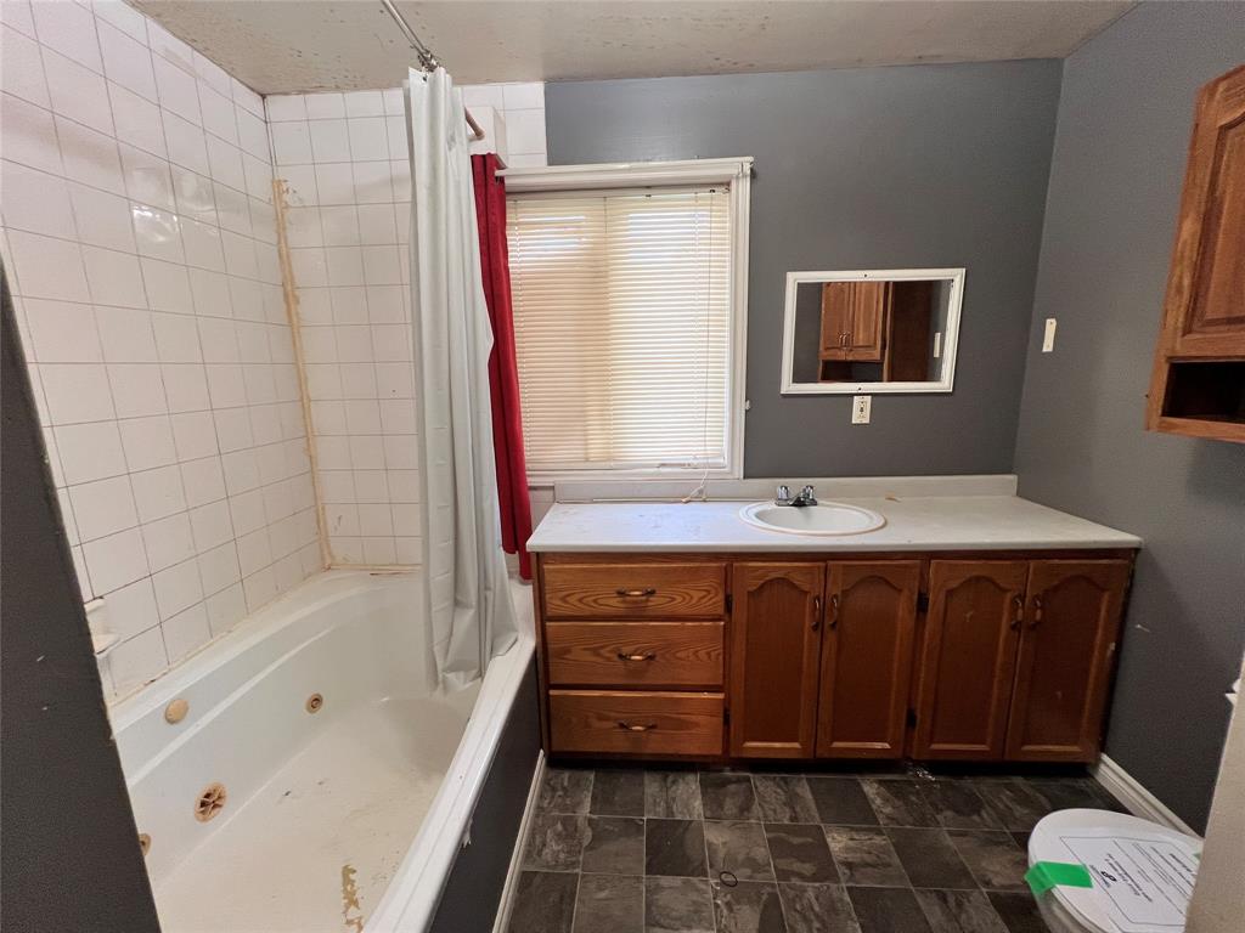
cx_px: 622
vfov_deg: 89.9
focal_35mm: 13
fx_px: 468
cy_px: 466
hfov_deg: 106.2
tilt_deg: -10.9
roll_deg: +2.1
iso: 160
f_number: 1.8
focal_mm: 1.57
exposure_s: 1/60
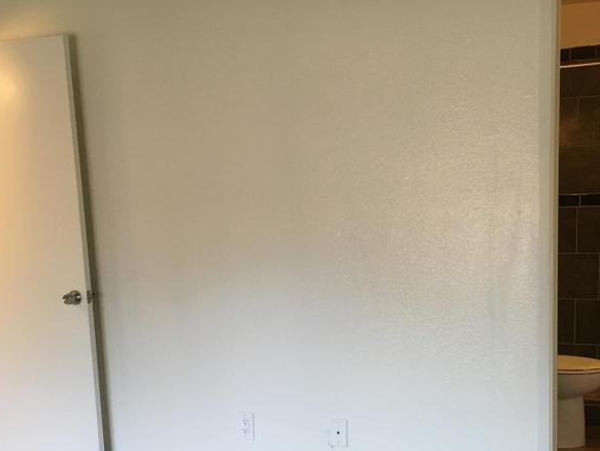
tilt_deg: -9.3
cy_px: 344
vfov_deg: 28.1
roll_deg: +2.3
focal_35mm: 51
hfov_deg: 37.4
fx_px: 884
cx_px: 353
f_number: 2.2
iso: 100
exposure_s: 1/30
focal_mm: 4.15
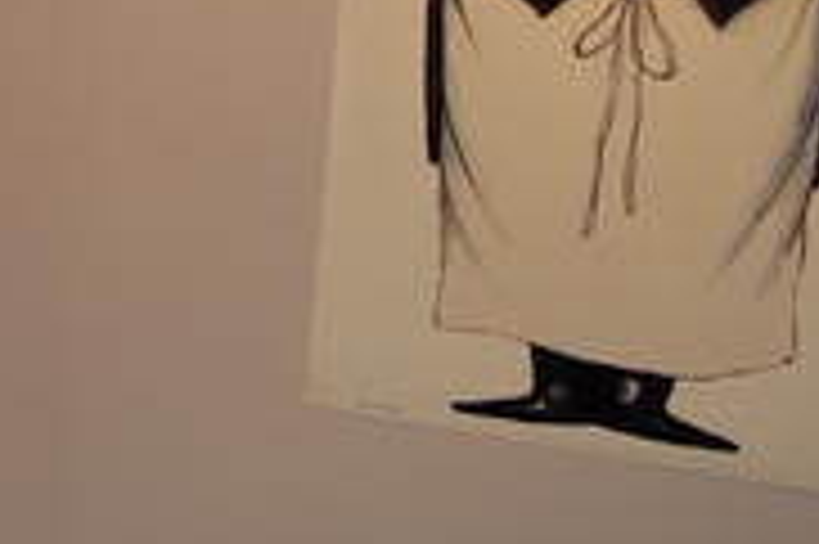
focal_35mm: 95
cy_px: 0
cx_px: -454
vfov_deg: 14.2
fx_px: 2159
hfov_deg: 18.6
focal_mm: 18
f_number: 3.5
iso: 400
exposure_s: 1/60
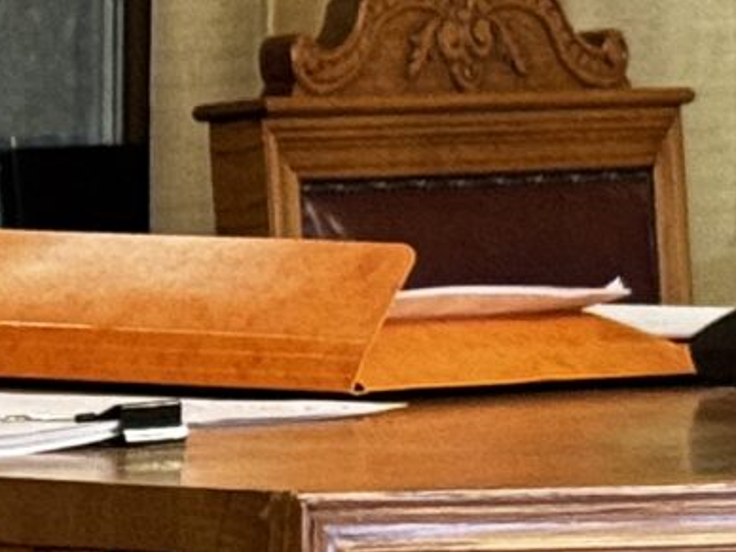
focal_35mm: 317
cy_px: 425
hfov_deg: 5.8
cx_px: -1478
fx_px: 6740
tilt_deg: -3.9
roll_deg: +0.6
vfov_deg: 4.7
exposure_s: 1/33
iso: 400
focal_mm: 6.76
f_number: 1.78
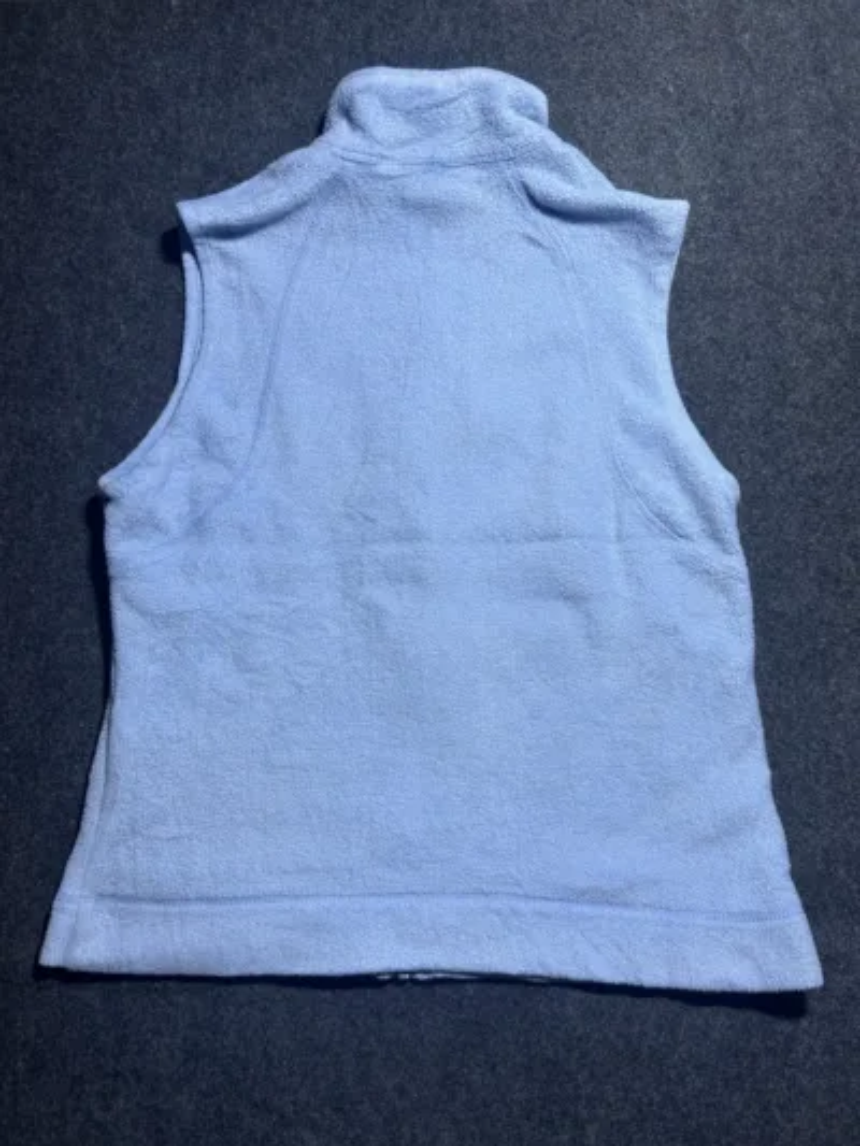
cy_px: 573
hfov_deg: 53.1
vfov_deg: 67.3
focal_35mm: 26
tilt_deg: -46.9
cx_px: 430
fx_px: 861
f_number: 1.5
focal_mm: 5.7
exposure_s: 1/100
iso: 40
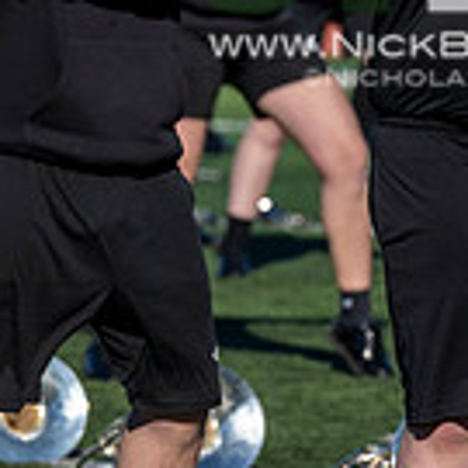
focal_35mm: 728
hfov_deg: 2.4
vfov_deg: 2.4
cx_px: 447
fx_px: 11135
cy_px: -78
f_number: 5
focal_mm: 200
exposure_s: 1/2000
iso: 200
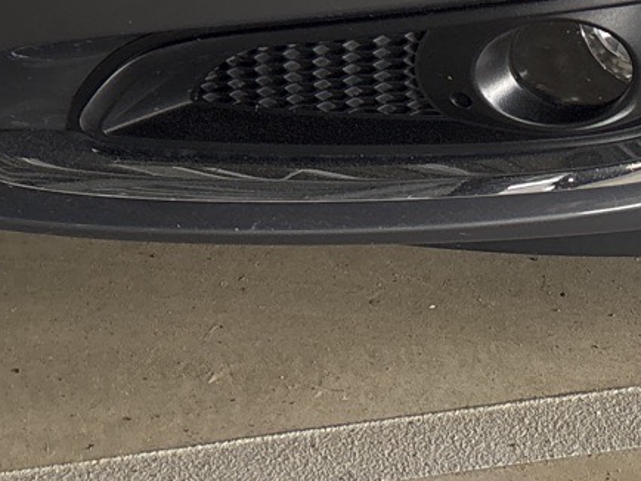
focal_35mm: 115
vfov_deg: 11.4
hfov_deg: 16.6
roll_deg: -1.5
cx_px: 710
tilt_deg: -16.0
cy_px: -539
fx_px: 2131
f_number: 1.6
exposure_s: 1/50
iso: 125
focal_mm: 5.96
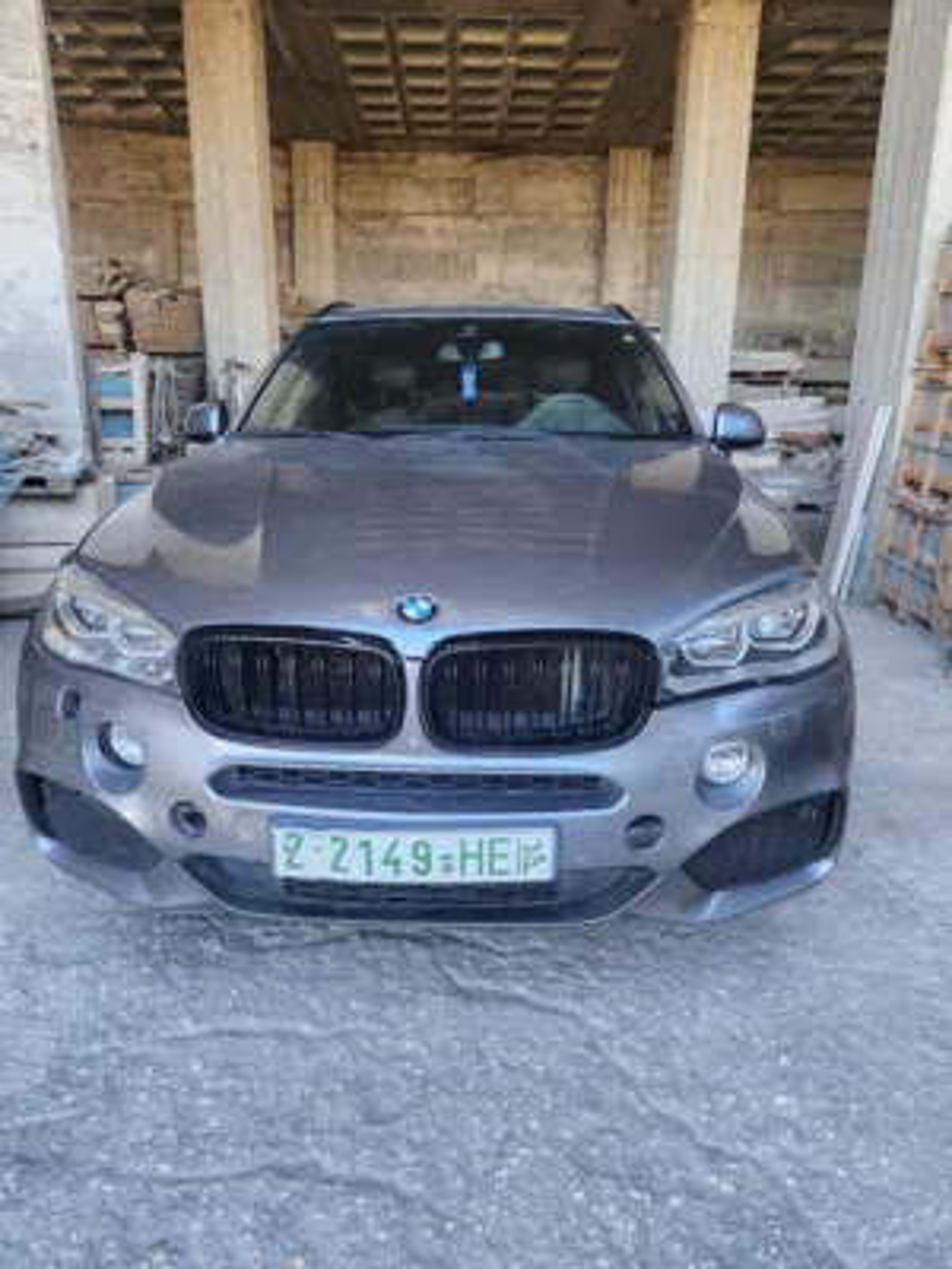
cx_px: 476
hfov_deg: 58.9
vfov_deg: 73.9
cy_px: 634
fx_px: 843
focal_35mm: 23
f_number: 1.8
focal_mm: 6.4
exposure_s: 1/180
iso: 160
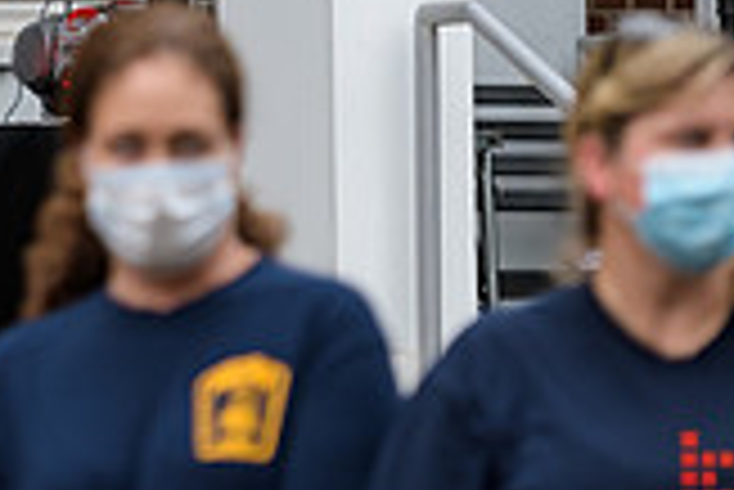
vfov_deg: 2.9
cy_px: -205
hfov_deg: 4.3
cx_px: -306
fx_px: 9795
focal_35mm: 480
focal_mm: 135
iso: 200
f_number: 3.2
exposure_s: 1/200
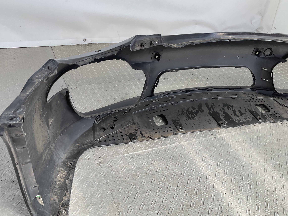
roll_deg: -10.1
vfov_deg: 44.1
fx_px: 266
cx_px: 135
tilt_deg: -35.5
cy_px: 113
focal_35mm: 32
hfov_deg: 56.8
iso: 16
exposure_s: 1/255
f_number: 1.8
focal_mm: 3
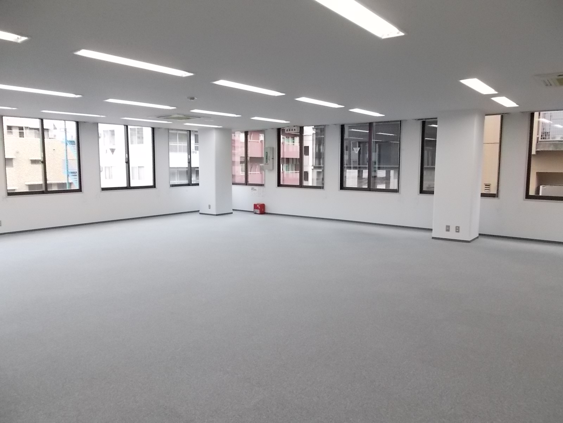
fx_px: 423
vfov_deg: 53.1
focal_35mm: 26
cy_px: 212
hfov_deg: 67.3
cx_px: 282
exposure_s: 1/250
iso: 400
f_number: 3.2
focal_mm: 4.6
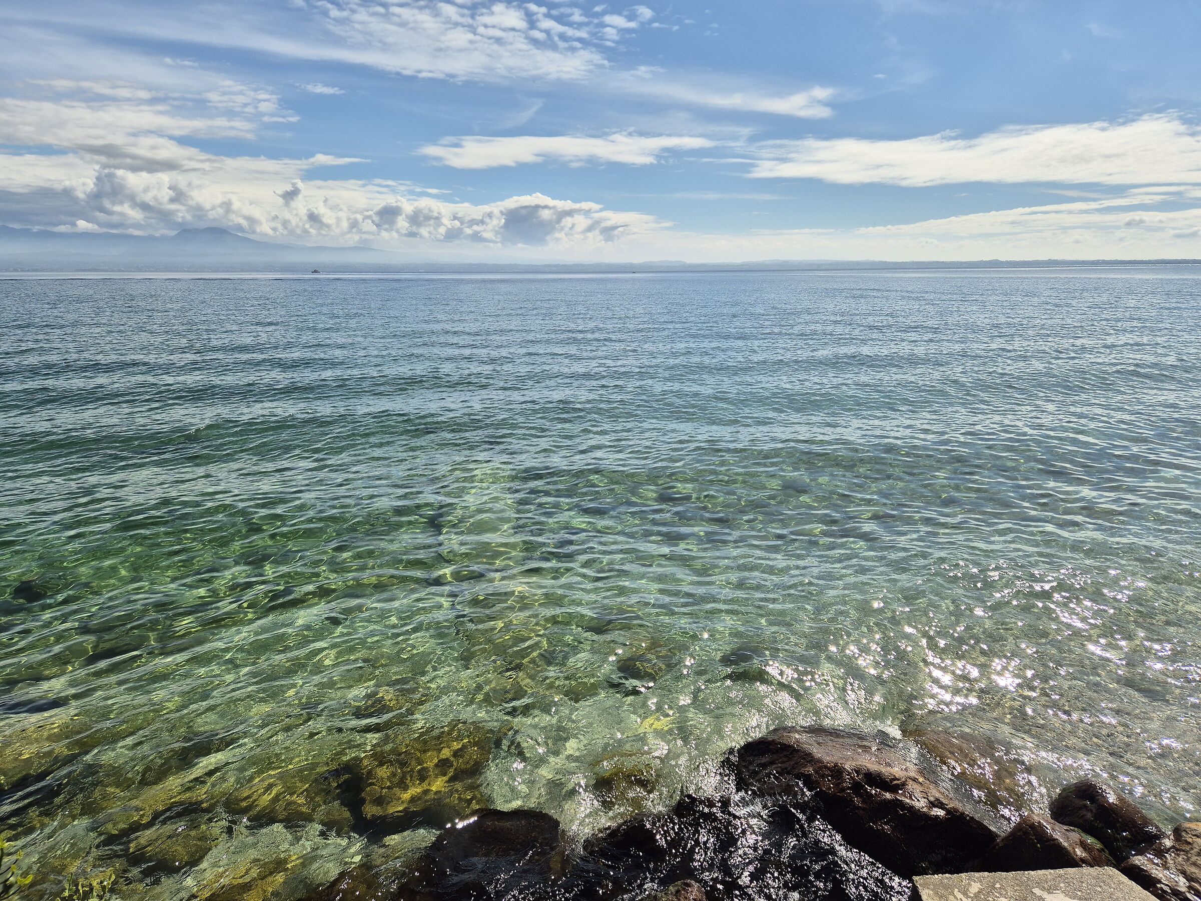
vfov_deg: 58.9
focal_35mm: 23
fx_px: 798
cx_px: 600
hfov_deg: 73.9
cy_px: 450
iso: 25
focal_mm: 5.4
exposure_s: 1/2808
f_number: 1.8
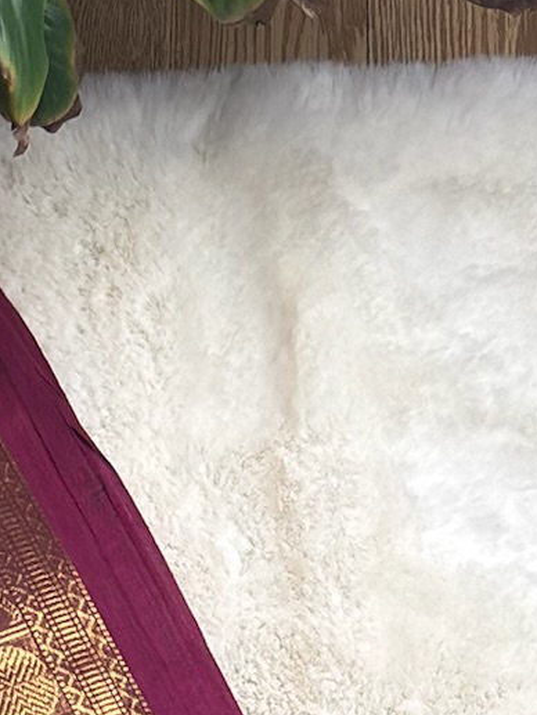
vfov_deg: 9.5
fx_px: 4094
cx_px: -520
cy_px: 1270
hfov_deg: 7.2
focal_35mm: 198
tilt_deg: -73.6
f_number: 1.6
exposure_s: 1/50
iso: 40
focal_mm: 5.96
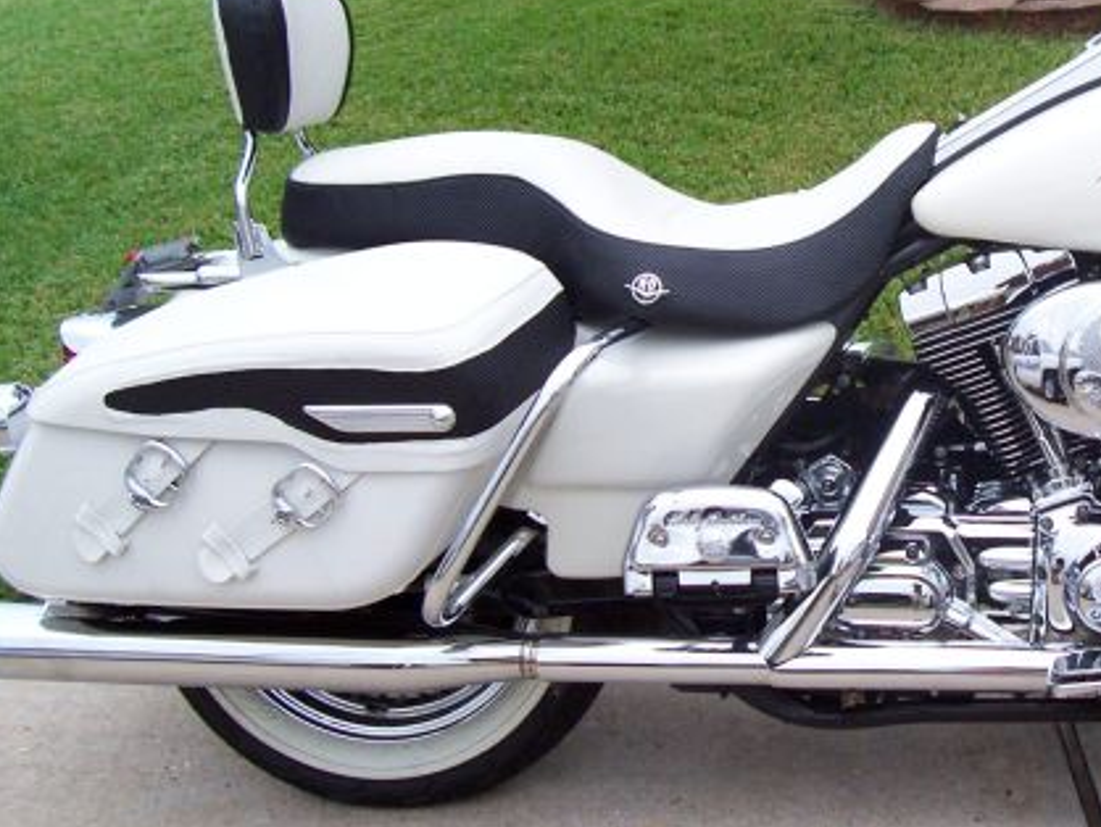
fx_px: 2069
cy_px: 334
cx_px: 961
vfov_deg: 22.6
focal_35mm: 65
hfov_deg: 28.8
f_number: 2.7
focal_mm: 5.6
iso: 80
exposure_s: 1/231
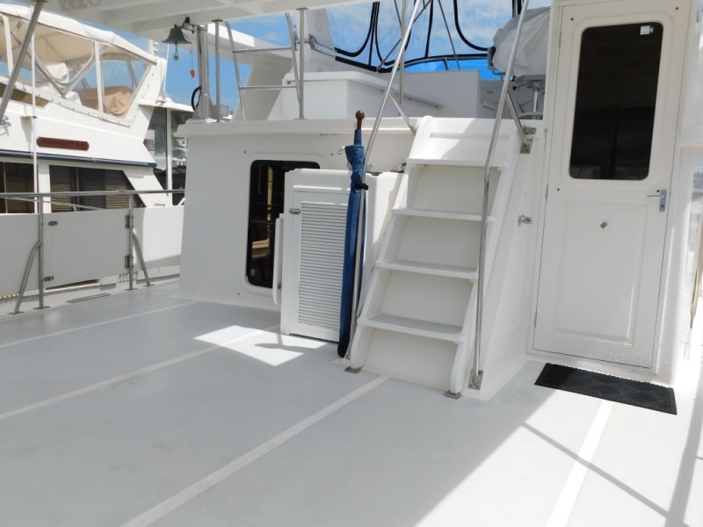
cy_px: 264
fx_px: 609
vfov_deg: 46.8
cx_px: 352
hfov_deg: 60.0
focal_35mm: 30
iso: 125
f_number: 6.4
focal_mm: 5.3
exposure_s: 1/800
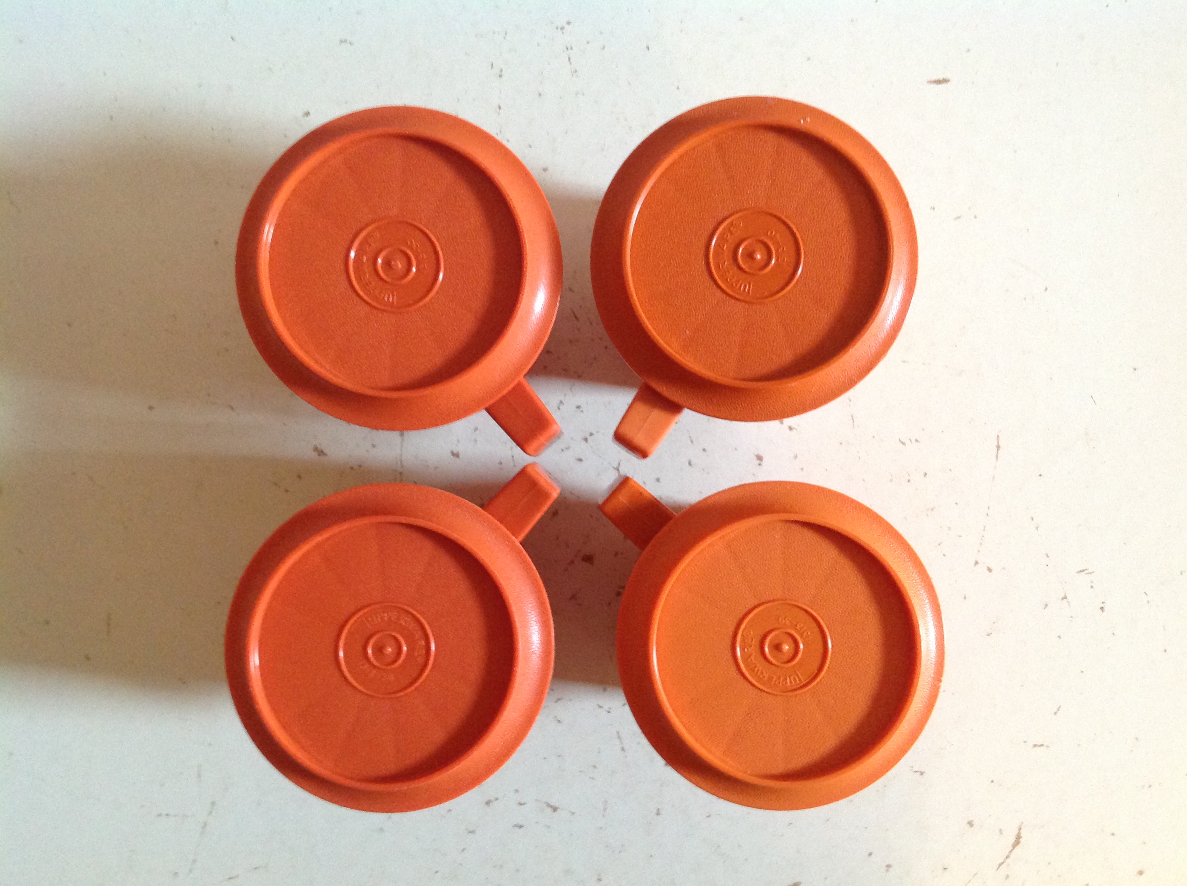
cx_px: 594
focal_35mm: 35
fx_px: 1198
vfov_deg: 40.6
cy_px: 443
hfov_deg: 52.7
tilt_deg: -88.0
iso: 320
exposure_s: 1/15
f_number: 2.4
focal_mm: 4.28
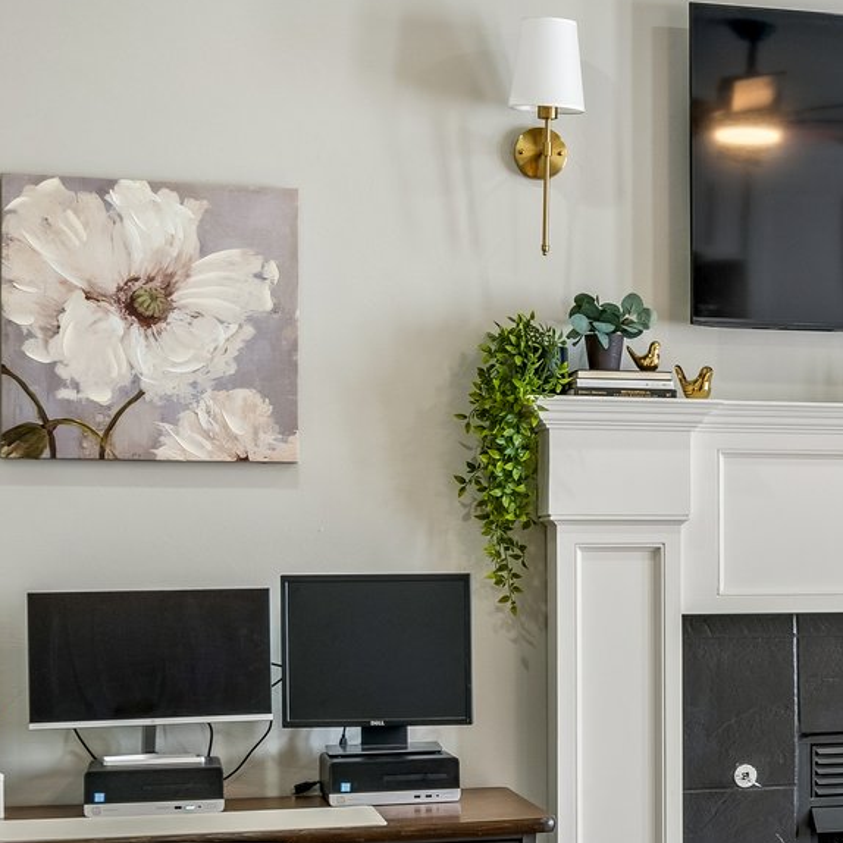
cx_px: 1069
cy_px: 571
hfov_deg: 18.5
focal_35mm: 88
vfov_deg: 19.7
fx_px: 2425
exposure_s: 1/13
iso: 200
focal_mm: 29
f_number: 8
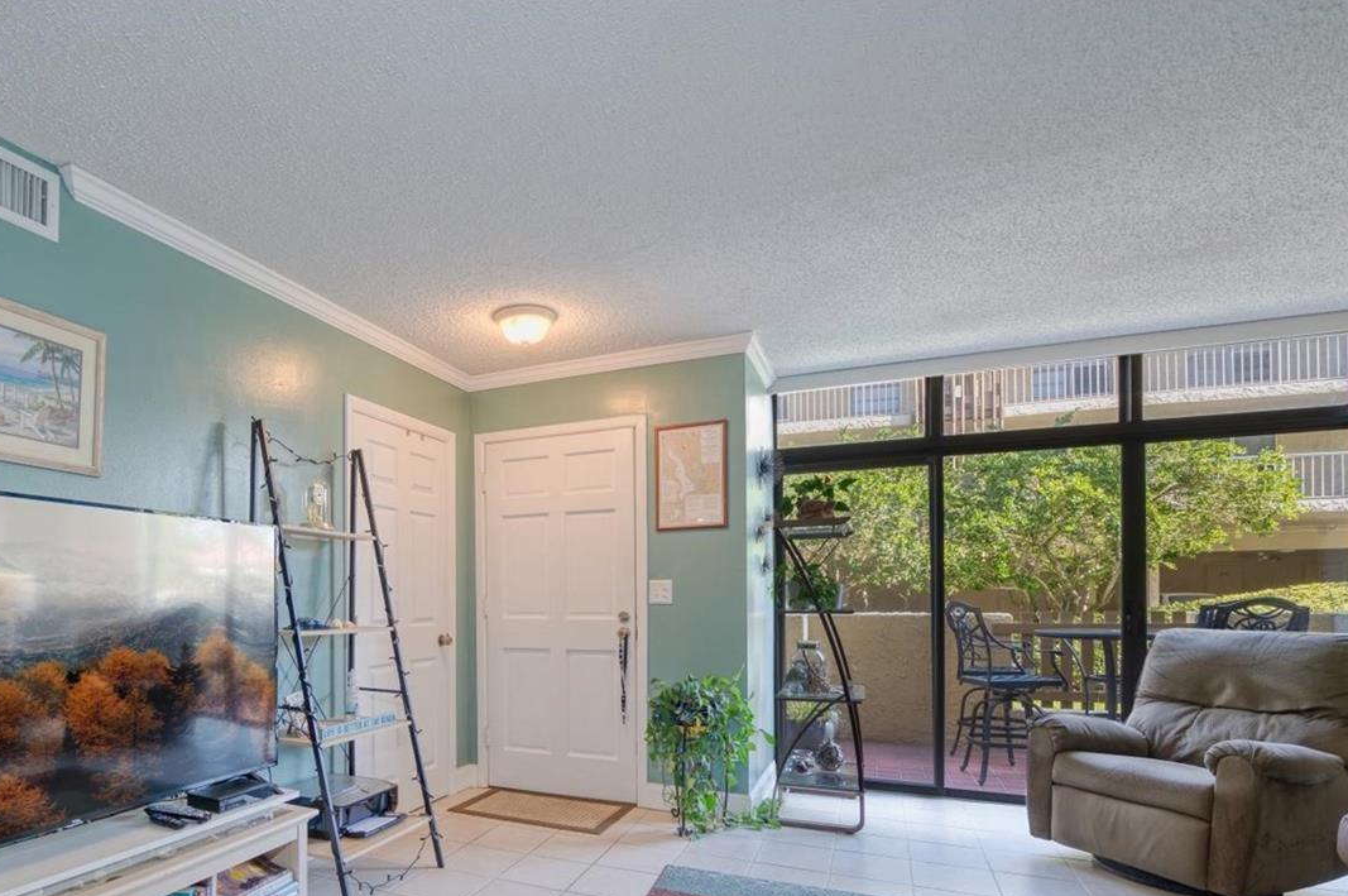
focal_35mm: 18
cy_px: 602
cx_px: 529
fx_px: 673
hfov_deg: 88.7
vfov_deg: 65.4
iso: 250
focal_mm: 12
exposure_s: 1/50
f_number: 4
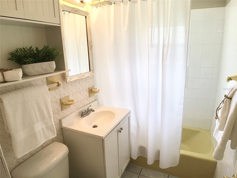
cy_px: 89
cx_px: 118
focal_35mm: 31
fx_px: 212
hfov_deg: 58.4
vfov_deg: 45.4
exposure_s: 1/30
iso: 25
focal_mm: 3.3
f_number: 2.4
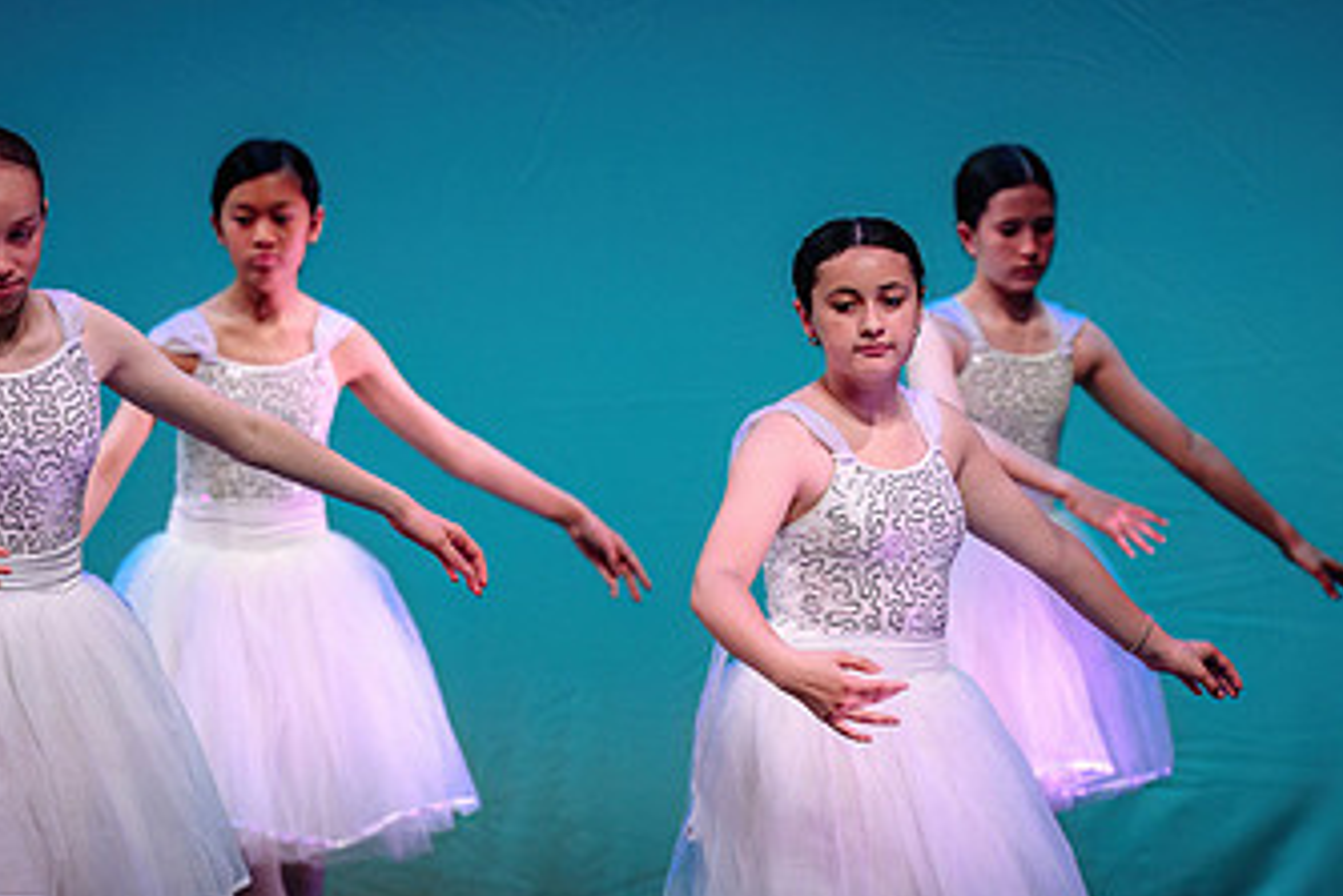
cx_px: 958
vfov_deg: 4.0
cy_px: 737
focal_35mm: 346
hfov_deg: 6.0
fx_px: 12913
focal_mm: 185
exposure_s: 1/800
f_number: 2.8
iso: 1600
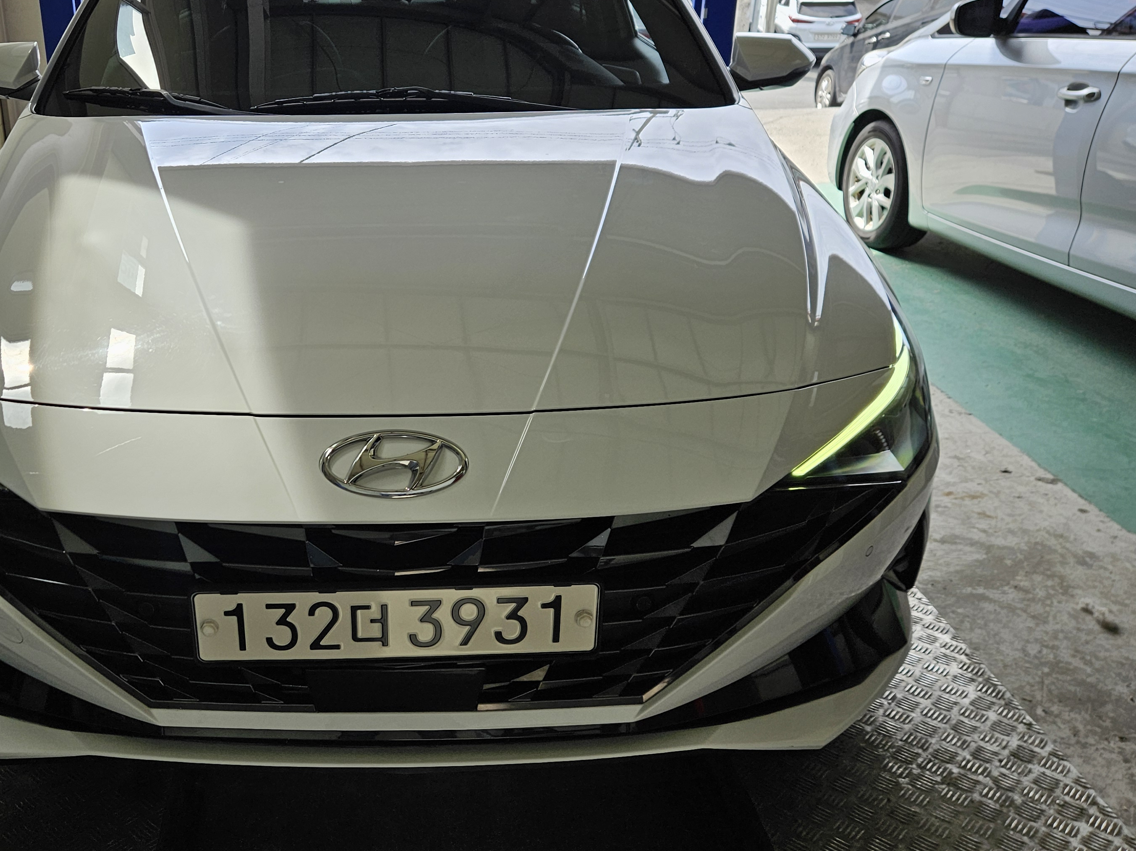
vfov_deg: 41.7
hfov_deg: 53.0
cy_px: 375
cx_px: 390
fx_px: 1116
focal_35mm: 34
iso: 40
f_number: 1.8
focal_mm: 5.4
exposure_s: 1/476
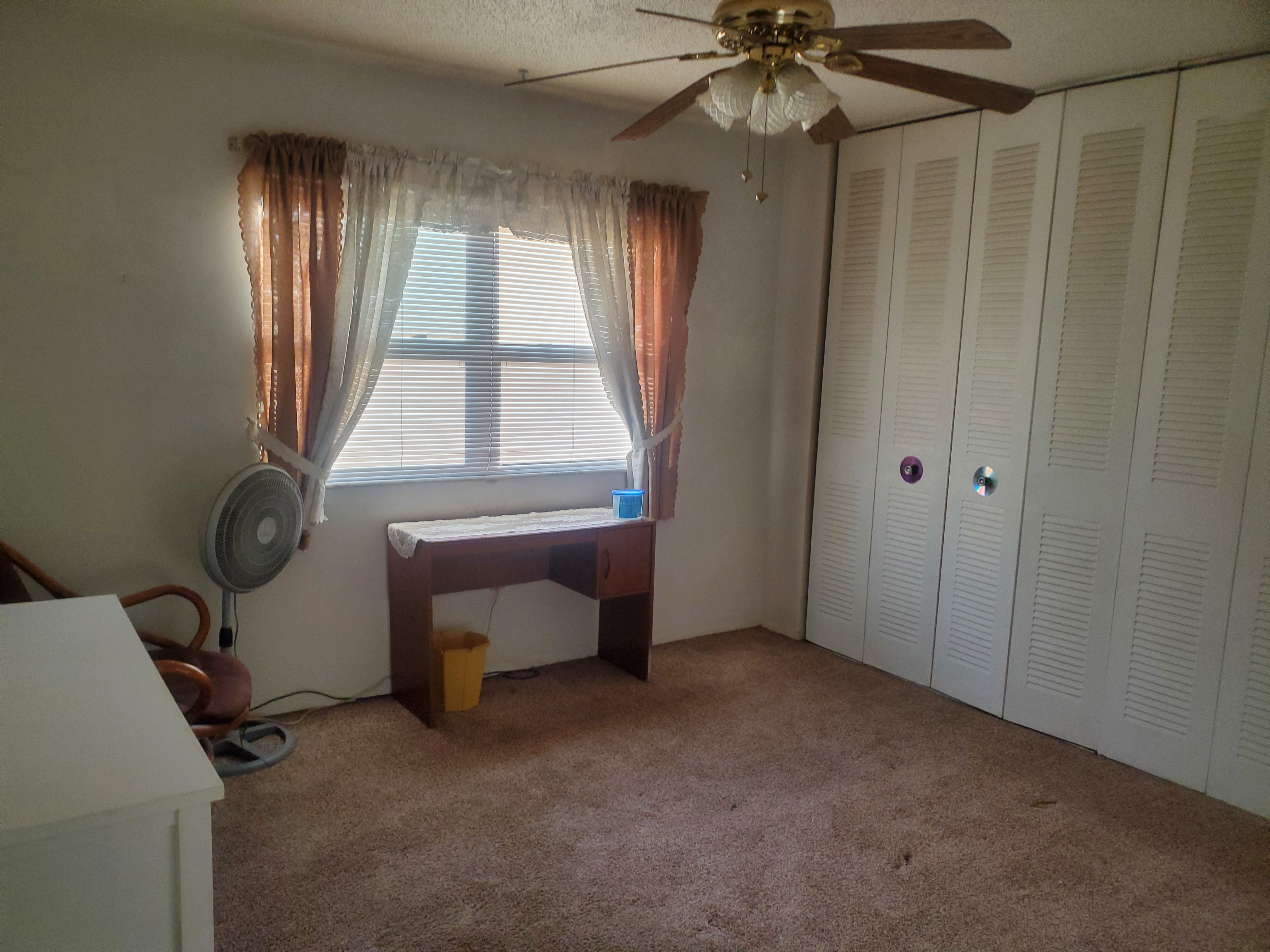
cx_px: 635
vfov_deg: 53.1
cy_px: 476
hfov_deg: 67.3
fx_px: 954
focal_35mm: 26
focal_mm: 4.3
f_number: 2.4
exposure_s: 1/120
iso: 200
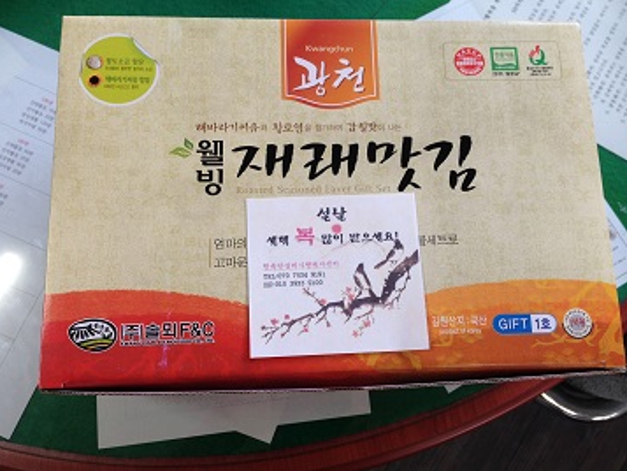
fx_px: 670
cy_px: 220
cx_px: 335
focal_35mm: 37
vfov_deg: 38.7
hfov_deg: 50.1
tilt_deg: -74.6
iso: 50
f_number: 2.4
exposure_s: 1/40
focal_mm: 4.12
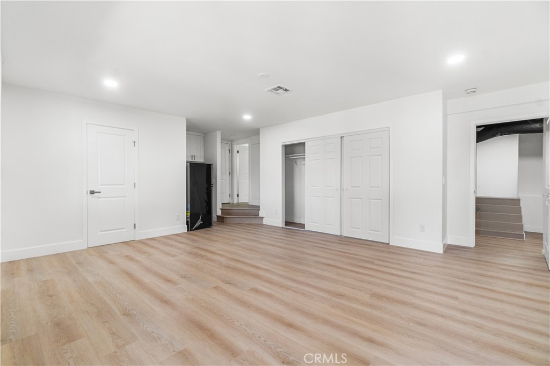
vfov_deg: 77.3
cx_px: 275
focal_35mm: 15
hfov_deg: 100.4
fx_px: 229
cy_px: 183
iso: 800
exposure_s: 1/15
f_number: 8
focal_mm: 10
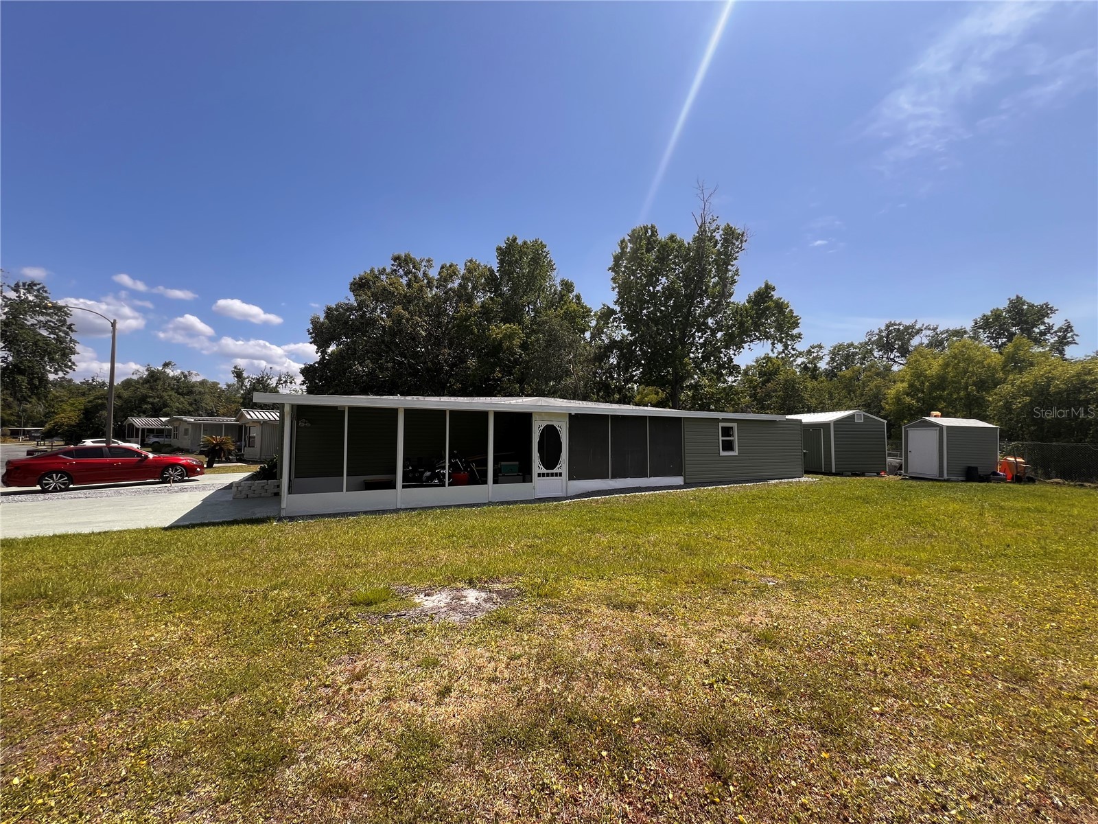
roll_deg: +0.6
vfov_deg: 89.9
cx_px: 549
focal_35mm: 13
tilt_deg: +3.0
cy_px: 412
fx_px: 412
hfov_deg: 106.2
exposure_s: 1/919
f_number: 1.8
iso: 32
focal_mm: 1.57
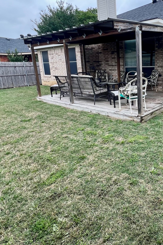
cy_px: 102
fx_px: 156
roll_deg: +1.7
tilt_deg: -12.5
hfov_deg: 50.9
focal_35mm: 23
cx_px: 136
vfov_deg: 75.5
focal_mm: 1.57
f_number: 1.8
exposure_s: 1/161
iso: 32
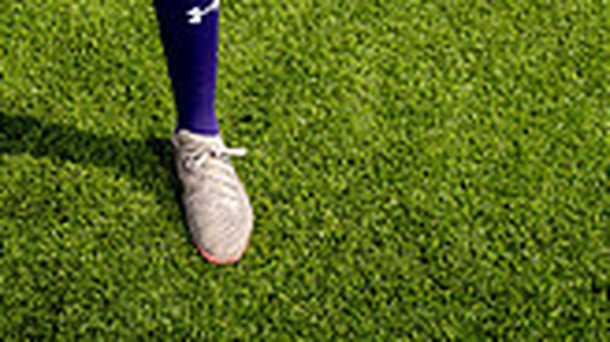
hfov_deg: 29.6
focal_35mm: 69
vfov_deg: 13.3
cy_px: -465
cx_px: 86
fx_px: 1115
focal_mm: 24
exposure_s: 1/125
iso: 50
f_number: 7.1
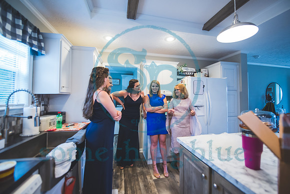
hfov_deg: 101.8
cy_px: 97
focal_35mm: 15
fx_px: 118
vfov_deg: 78.8
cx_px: 149
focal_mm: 14
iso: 2000
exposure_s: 1/125
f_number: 2.8
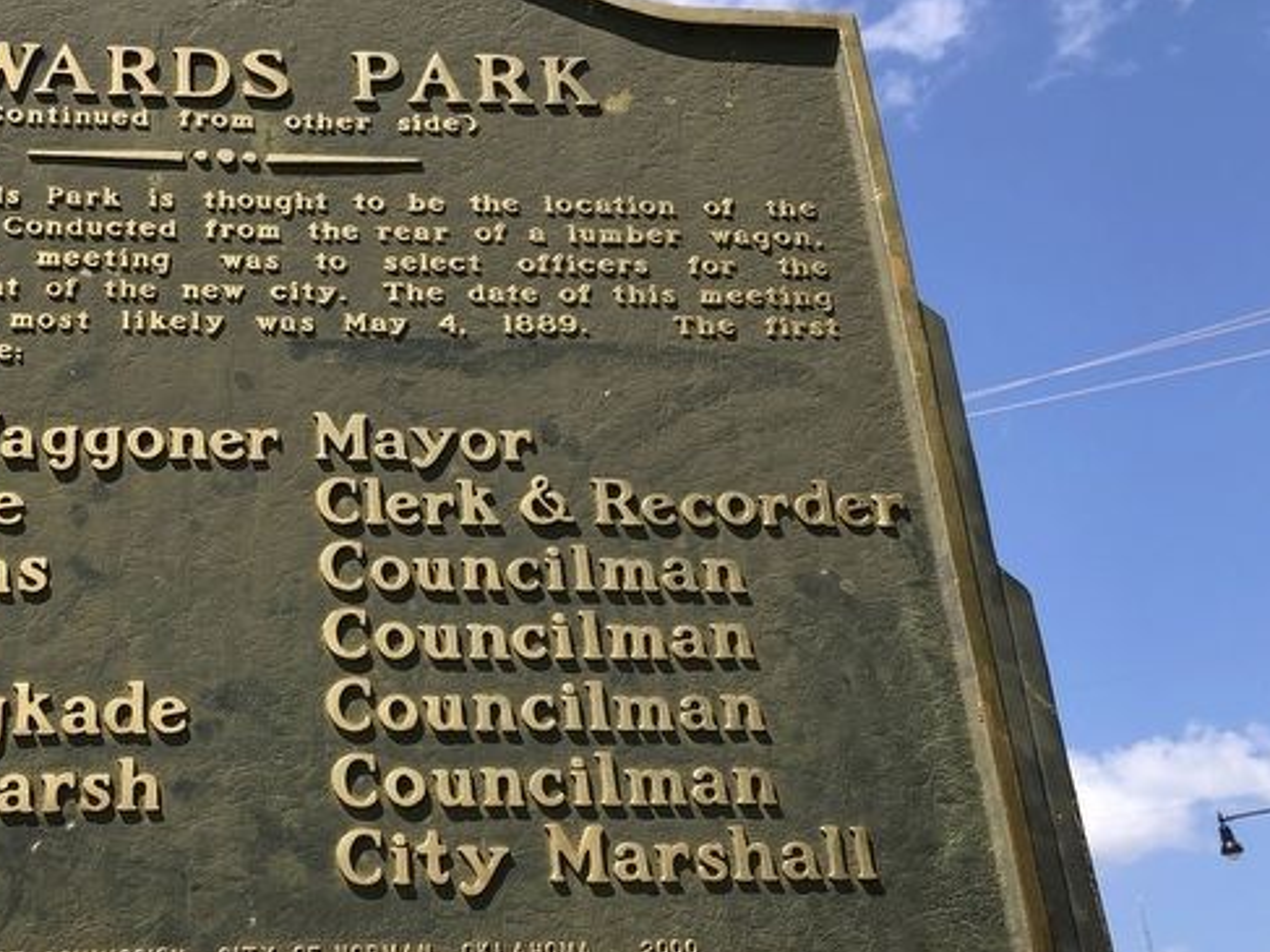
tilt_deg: +23.4
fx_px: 1687
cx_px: 256
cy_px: 524
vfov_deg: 31.5
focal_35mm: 46
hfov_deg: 39.6
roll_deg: +0.5
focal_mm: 4
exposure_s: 1/1675
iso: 20
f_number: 1.8
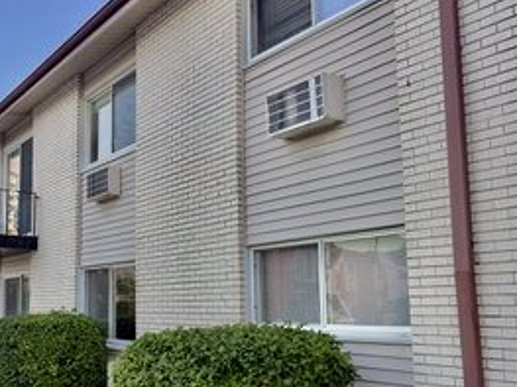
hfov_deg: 45.7
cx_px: 113
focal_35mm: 39
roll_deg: -1.0
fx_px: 582
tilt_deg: +6.4
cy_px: 246
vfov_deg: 36.5
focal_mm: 6.76
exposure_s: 1/242
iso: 80
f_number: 1.78
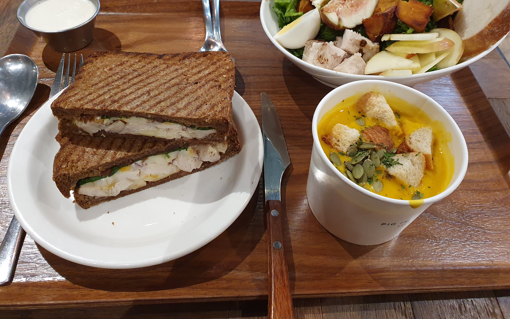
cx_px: 254
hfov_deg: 66.5
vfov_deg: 44.3
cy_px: 130
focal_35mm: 28
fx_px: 389
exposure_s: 1/40
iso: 400
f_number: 2.4
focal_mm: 4.32
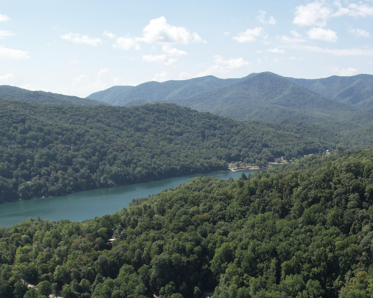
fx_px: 442
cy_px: 197
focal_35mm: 40
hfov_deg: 43.5
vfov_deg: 37.0
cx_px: 302
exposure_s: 1/2000
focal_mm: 8.38
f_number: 2.8
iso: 100
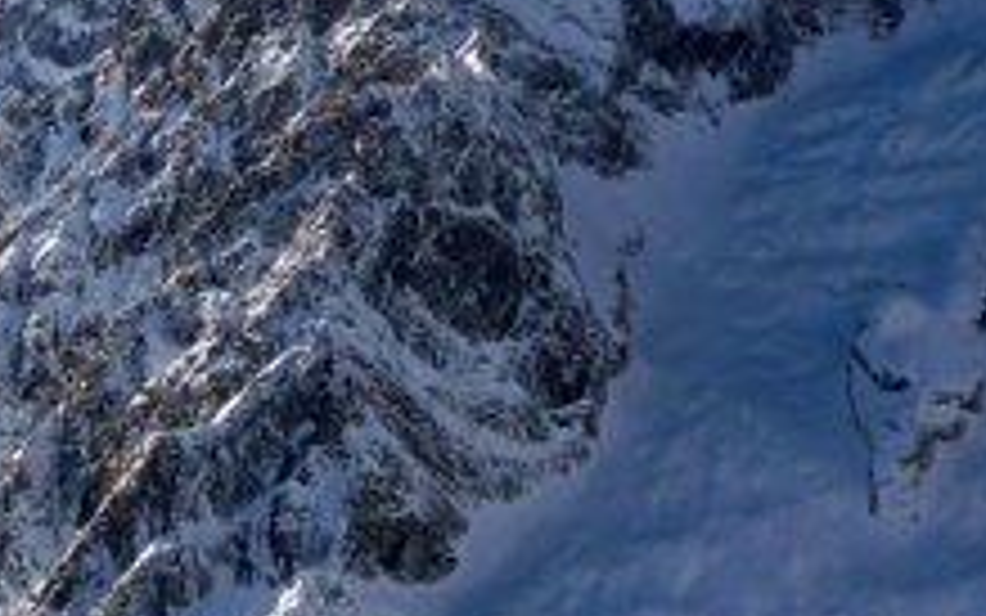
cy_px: -234
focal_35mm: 213
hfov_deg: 9.8
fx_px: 5725
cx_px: 293
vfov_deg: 6.1
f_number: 5.6
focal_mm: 9.1
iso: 80
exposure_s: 1/500
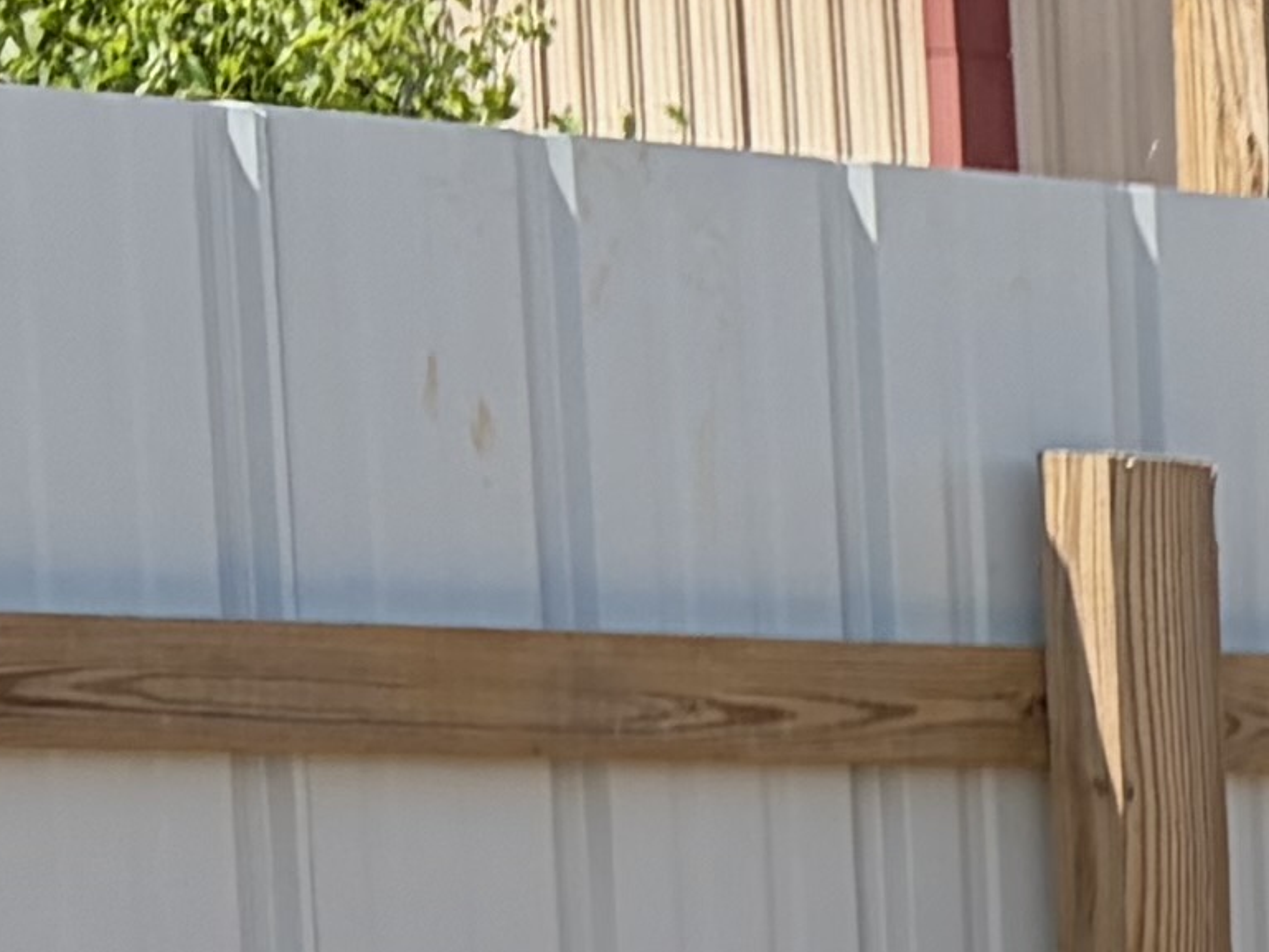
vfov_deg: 7.4
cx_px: 4239
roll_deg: -1.8
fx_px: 7076
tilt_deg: -8.5
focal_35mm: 193
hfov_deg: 8.2
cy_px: 1911
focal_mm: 5.96
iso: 50
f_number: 1.6
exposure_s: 1/2865
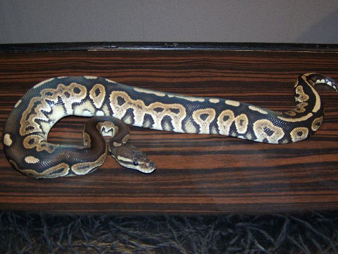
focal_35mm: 42
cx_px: 175
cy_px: 122
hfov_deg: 44.8
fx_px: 410
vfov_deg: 34.4
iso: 140
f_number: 2.8
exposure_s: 1/60
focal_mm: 6.3
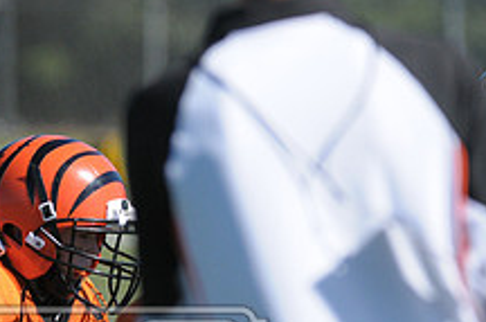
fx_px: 13026
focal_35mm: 967
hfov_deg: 2.1
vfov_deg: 1.4
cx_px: 9
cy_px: 391
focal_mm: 240
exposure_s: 1/5000
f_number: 4
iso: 640
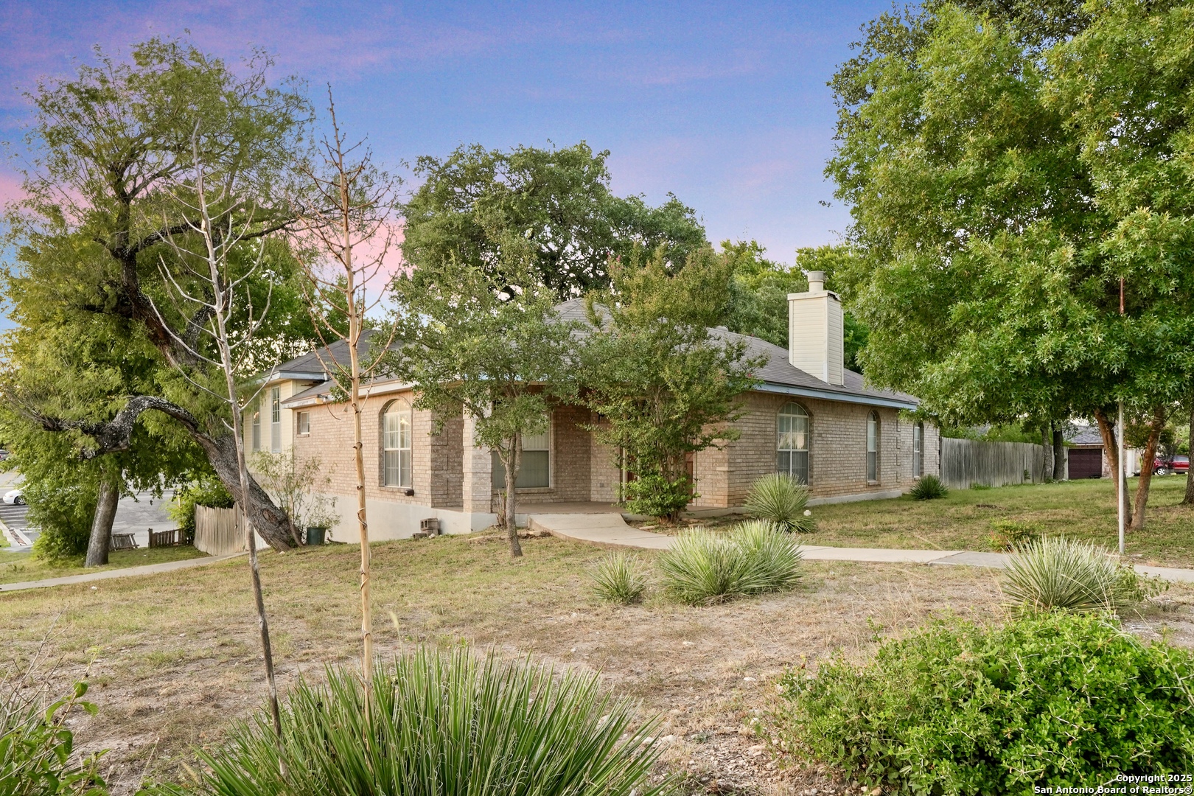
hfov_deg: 67.4
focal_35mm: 27
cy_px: 398
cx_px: 597
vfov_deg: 47.9
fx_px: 895
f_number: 8
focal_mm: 18
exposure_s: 1/13
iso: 250
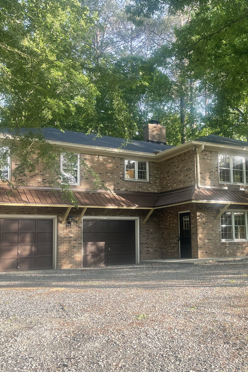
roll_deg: +1.9
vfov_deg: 50.7
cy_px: 194
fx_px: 393
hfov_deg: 34.2
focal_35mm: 38
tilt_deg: +6.4
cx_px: 190
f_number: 1.6
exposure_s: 1/344
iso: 32
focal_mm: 5.1
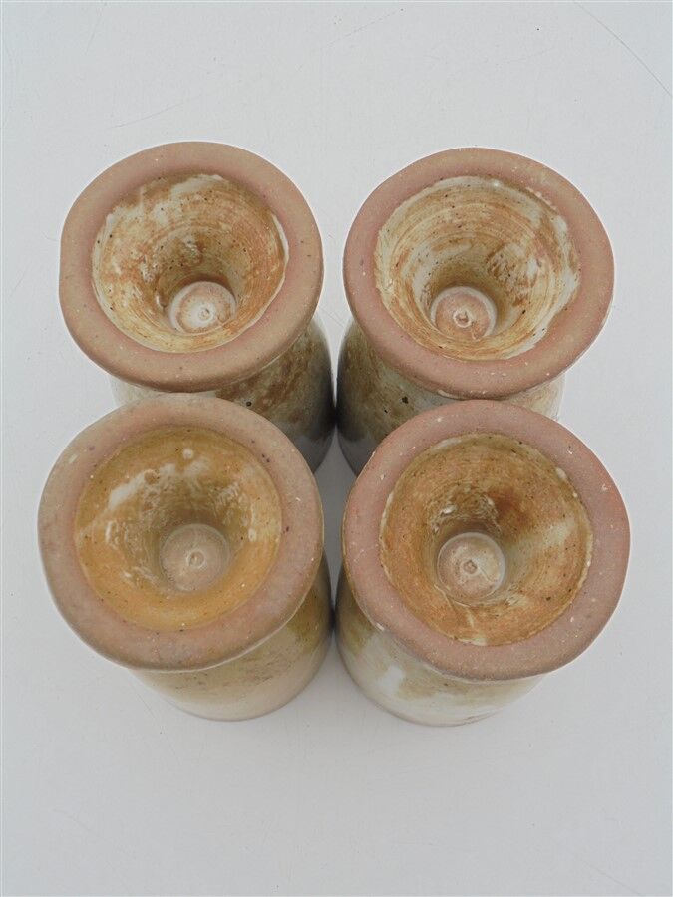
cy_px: 448
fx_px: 1115
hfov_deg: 33.6
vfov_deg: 43.9
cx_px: 336
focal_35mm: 43
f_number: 4.5
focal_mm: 7.8
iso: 100
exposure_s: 1/30
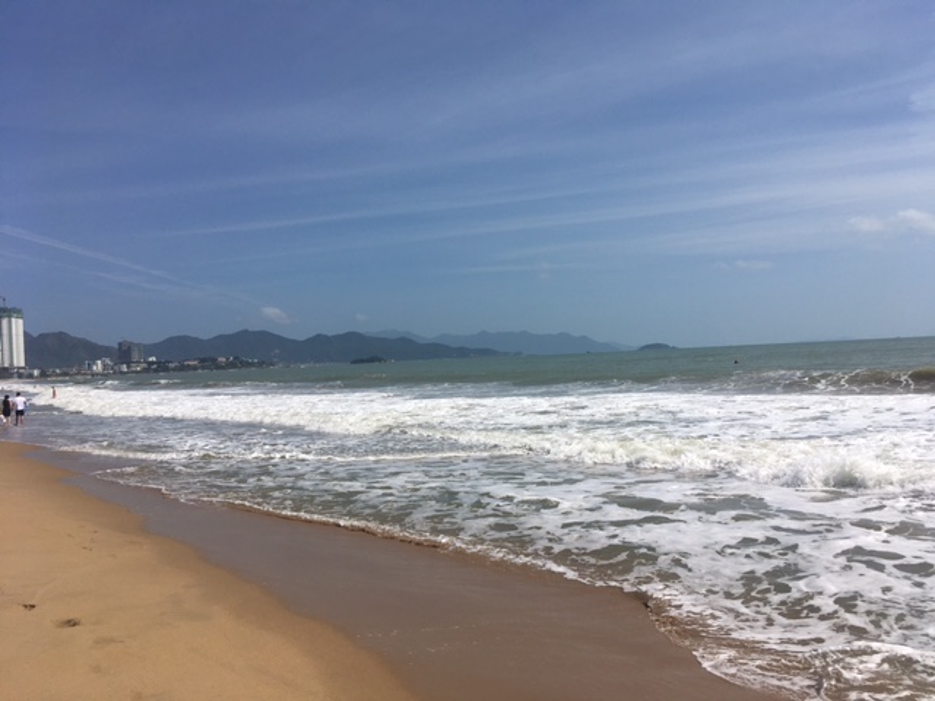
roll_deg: +2.8
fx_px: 783
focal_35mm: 29
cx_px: 468
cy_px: 350
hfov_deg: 61.7
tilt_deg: +0.2
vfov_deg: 48.2
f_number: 2.2
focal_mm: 4.15
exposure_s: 1/4808
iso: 25
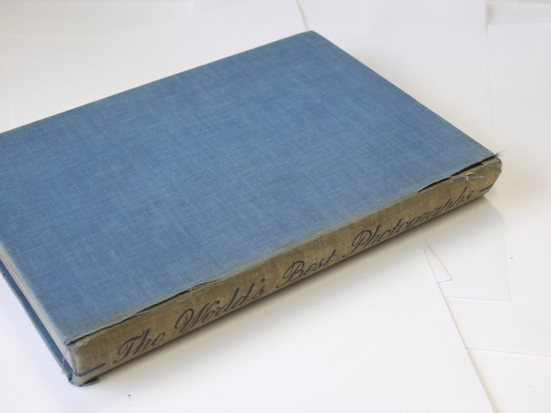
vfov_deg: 24.4
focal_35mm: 60
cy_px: 206
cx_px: 276
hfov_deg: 32.2
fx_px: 955
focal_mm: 30
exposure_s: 1/40
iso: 400
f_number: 7.1
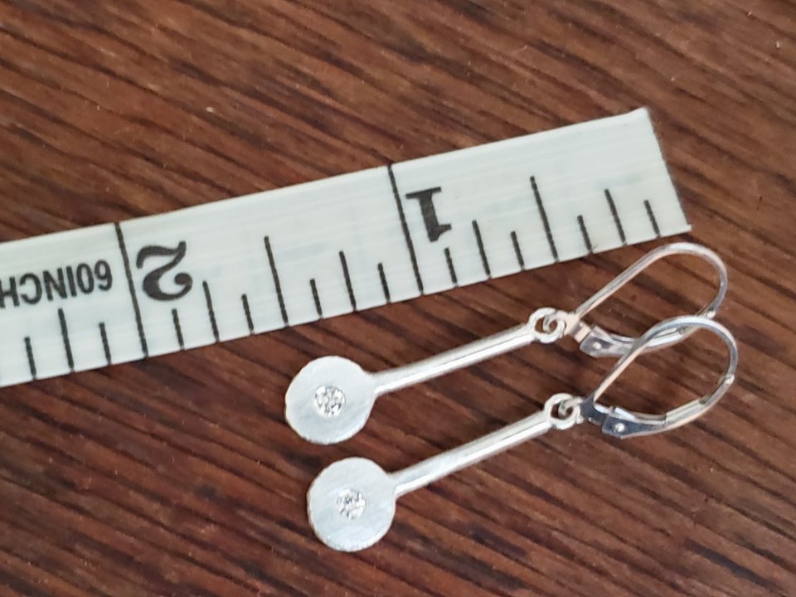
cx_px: 398
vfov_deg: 53.1
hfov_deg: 67.3
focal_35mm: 26
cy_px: 298
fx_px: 598
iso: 320
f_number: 1.5
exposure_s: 1/60
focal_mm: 4.3
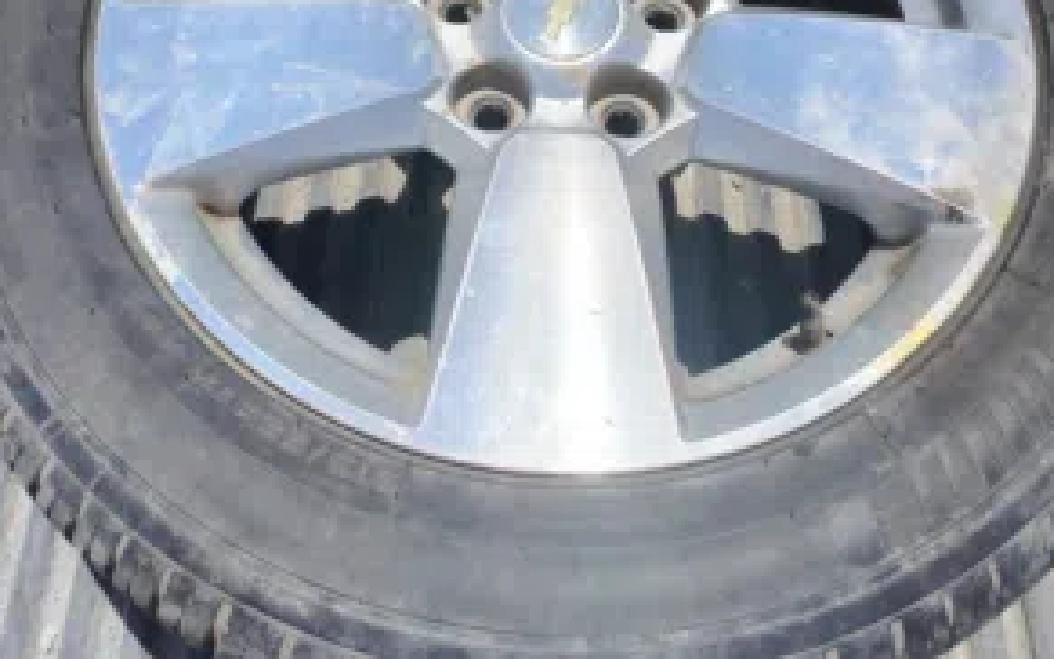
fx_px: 1006
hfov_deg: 55.3
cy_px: 98
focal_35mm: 35
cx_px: 522
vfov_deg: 34.7
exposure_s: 1/1800
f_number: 1.75
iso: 100
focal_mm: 5.25
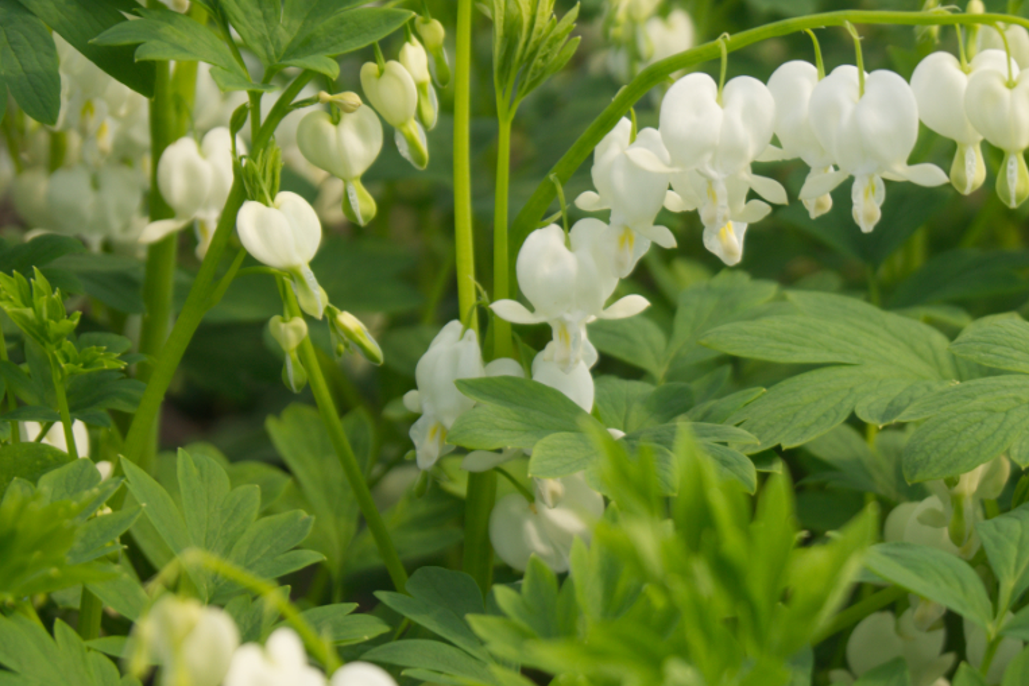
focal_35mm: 130
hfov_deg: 15.7
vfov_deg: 10.6
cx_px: 784
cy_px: 287
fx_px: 3710
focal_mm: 55
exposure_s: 1/250
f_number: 5.6
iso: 100
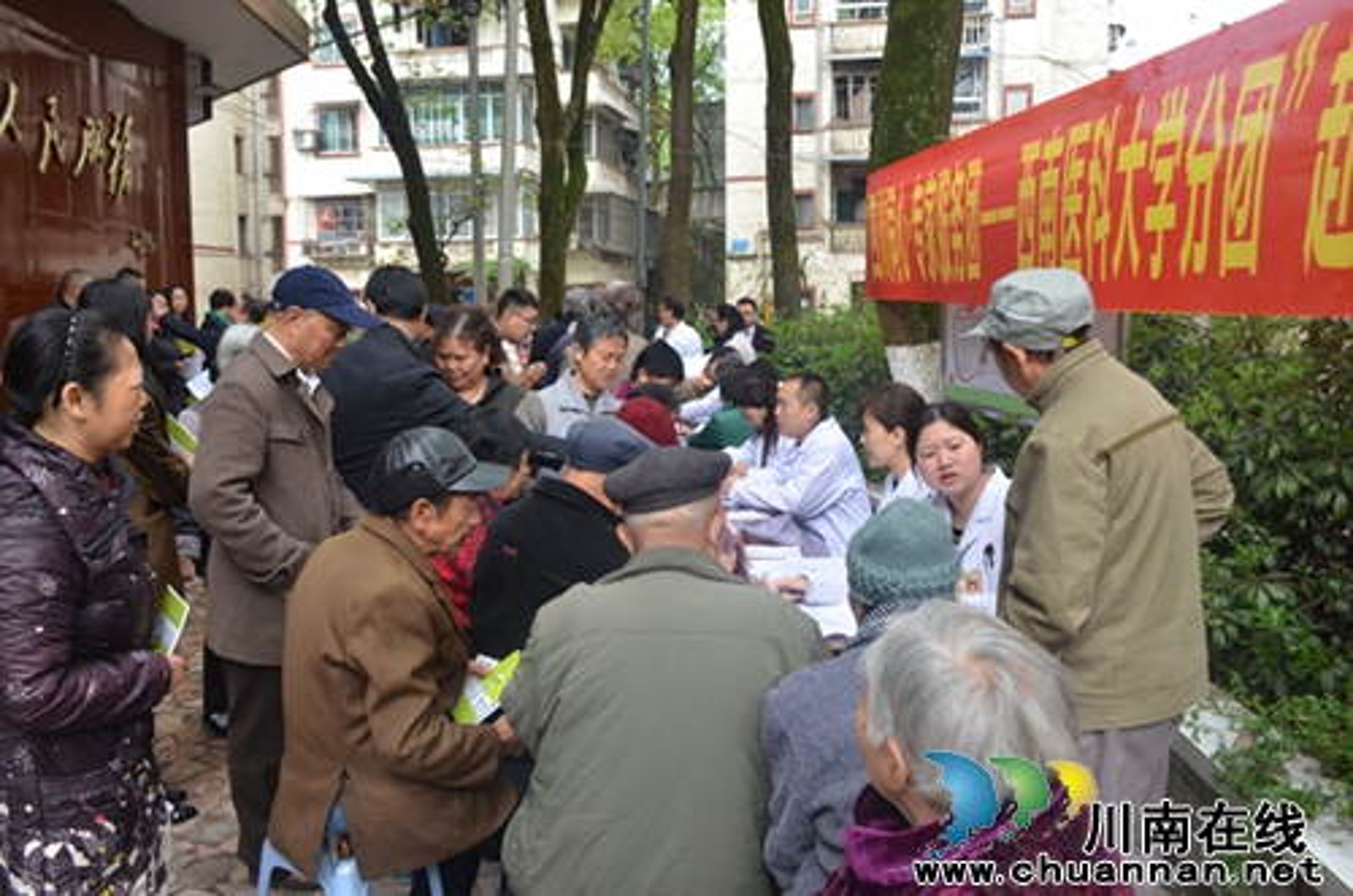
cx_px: 676
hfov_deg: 62.0
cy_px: 448
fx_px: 1125
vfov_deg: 43.4
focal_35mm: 30
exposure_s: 1/125
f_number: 5.6
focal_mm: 20
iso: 200
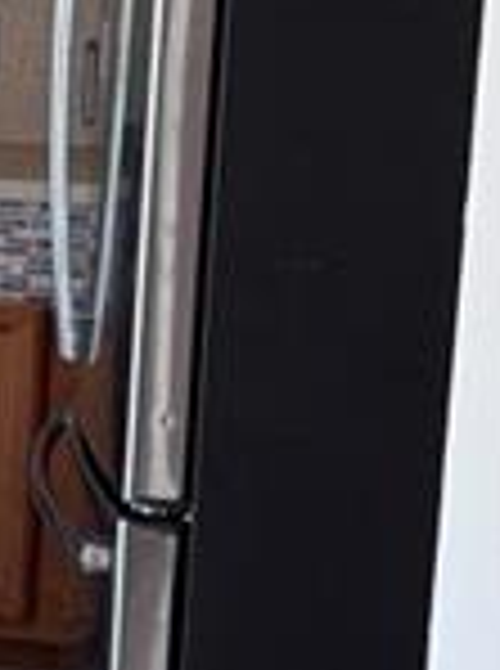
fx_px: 2398
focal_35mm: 124
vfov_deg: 15.9
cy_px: 166
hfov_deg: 10.1
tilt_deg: -7.2
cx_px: -770
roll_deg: -0.3
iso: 160
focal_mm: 6.76
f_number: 1.78
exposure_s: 1/121
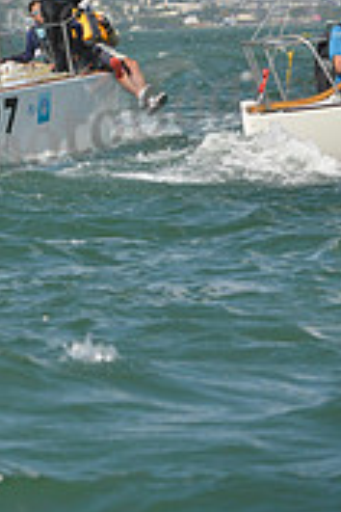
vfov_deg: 3.1
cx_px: -207
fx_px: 9334
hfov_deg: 2.1
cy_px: -286
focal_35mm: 657
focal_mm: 200
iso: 280
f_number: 8
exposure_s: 1/1250
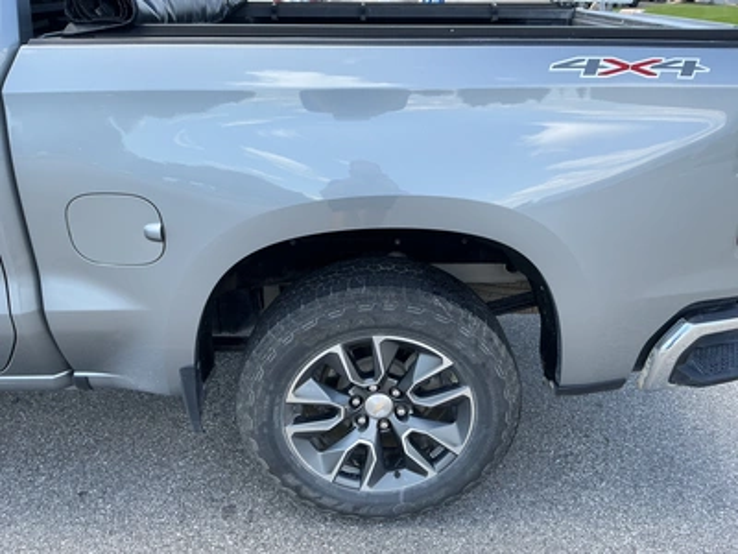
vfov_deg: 49.7
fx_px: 597
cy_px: 277
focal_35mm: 28
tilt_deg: -24.6
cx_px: 369
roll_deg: -1.5
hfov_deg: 63.4
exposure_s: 1/236
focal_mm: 3
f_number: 1.8
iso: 20
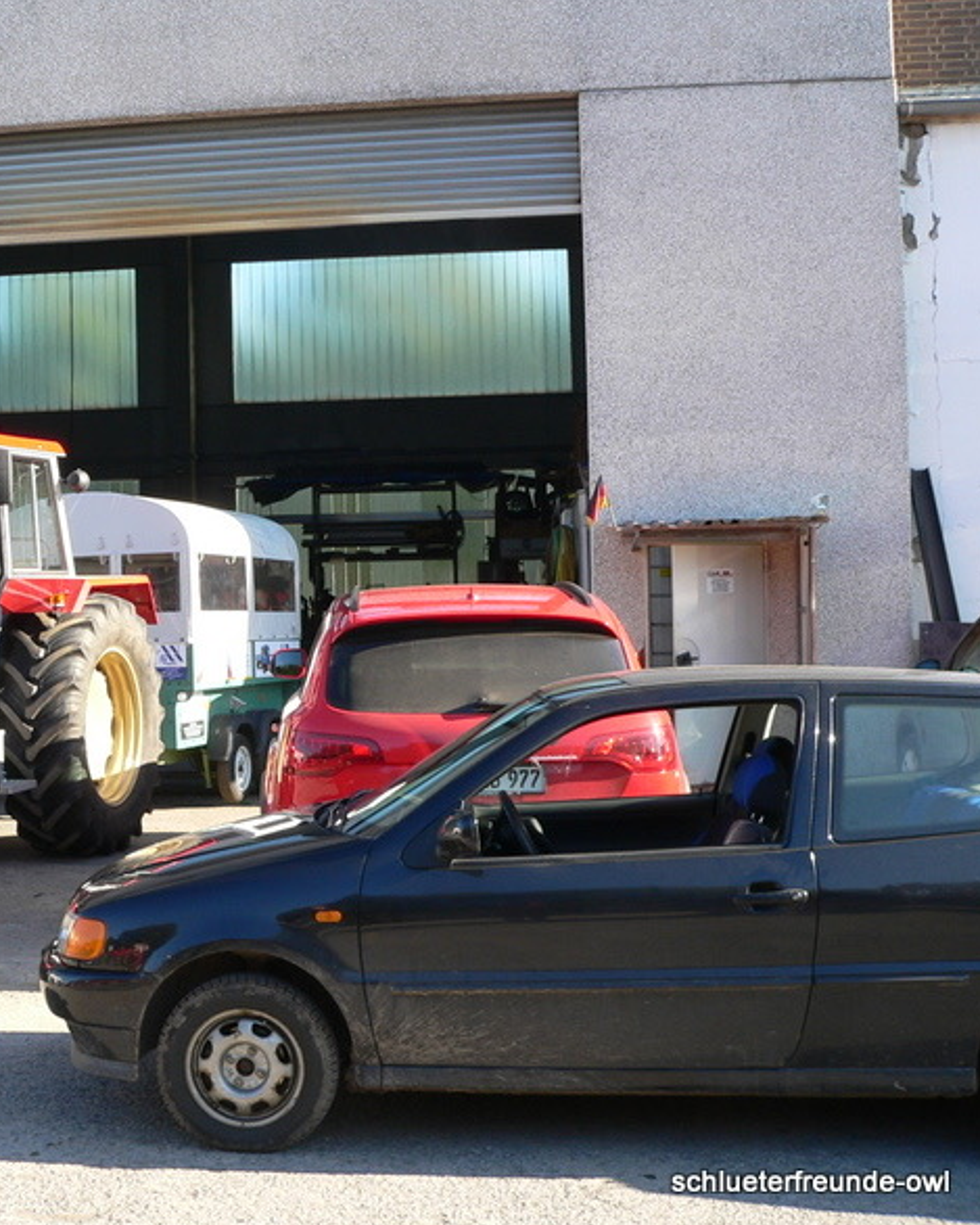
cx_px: 157
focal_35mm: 48
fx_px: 1740
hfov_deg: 30.5
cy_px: 606
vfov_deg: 38.8
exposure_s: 1/125
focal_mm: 6
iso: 80
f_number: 4
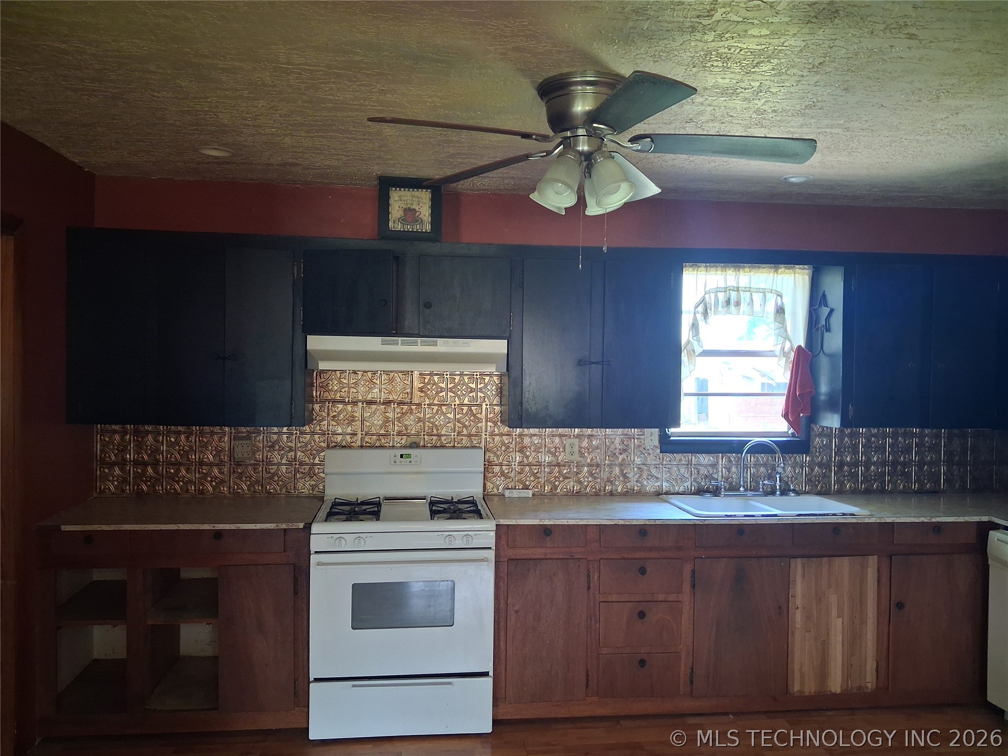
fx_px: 786
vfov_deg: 51.4
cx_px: 504
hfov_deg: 65.3
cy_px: 378
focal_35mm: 27
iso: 400
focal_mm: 4
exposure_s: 1/33
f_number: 1.8
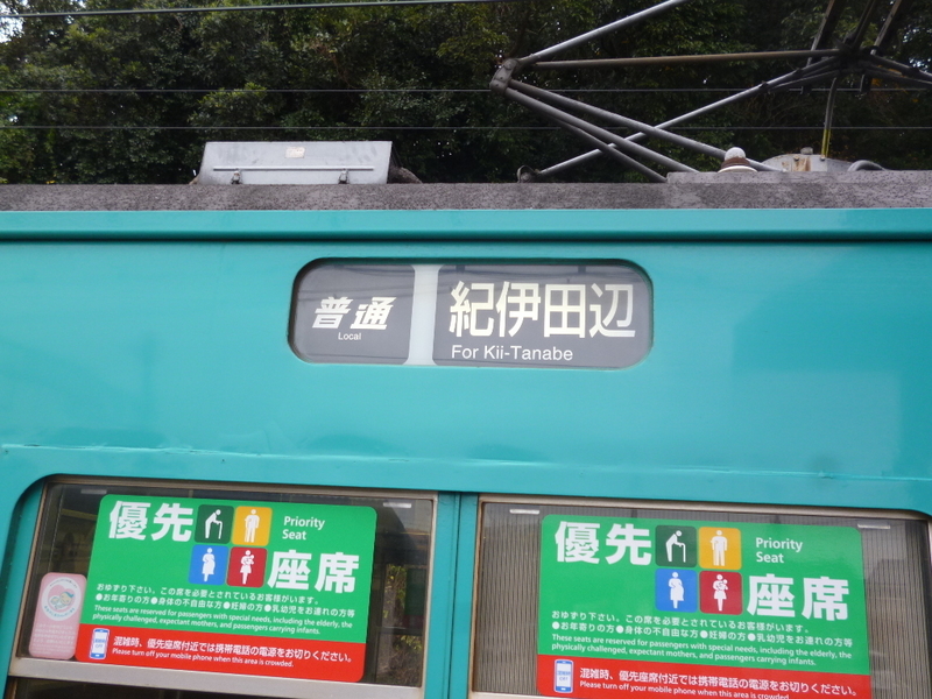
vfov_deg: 44.2
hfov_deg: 56.8
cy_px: 350
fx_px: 862
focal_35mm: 32
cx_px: 466
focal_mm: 5.7
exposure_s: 1/80
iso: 100
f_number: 3.3
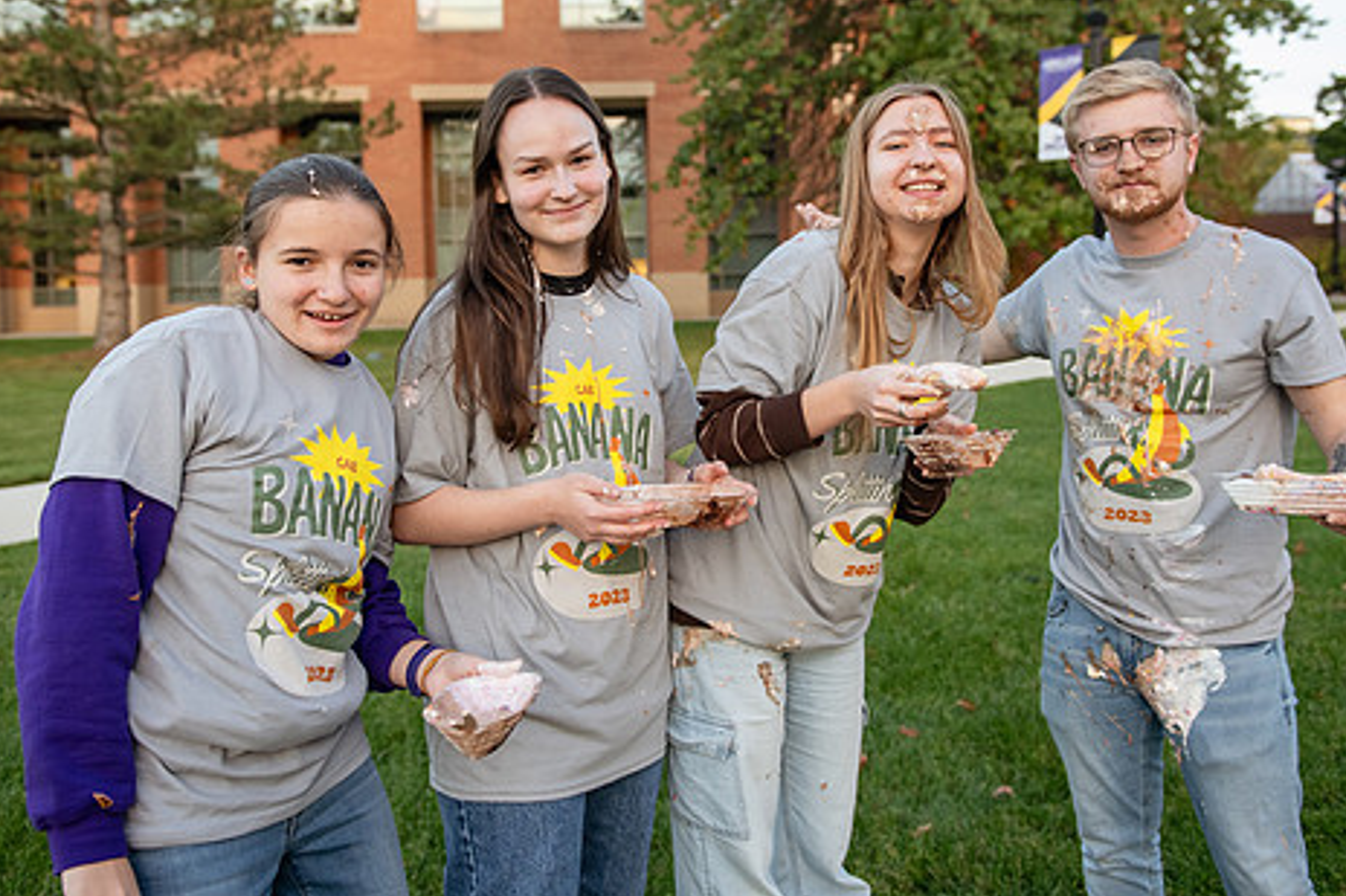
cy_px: 344
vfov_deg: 37.6
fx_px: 1308
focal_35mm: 35
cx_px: 679
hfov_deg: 54.5
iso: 800
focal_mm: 28
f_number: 3.2
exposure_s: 1/320
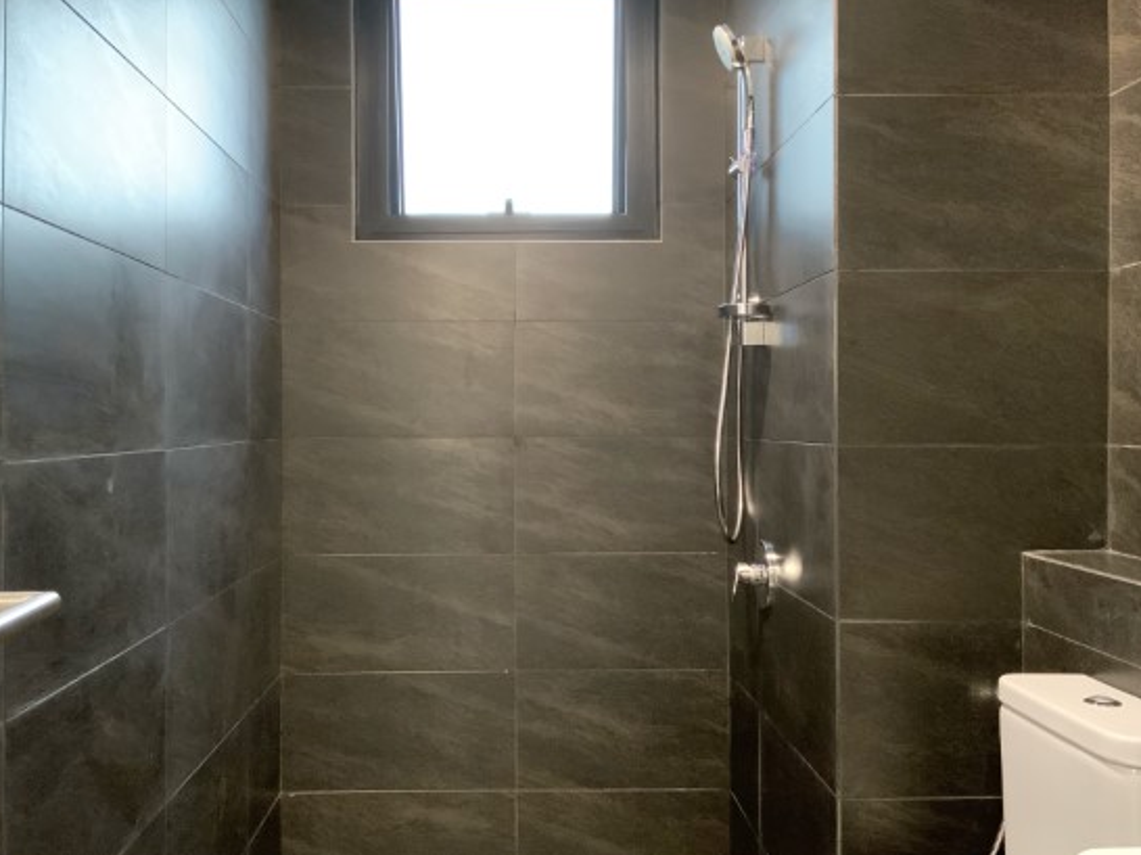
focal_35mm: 34
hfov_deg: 53.9
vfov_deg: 41.8
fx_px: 1120
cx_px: 529
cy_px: 418
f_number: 1.8
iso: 250
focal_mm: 3
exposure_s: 1/33
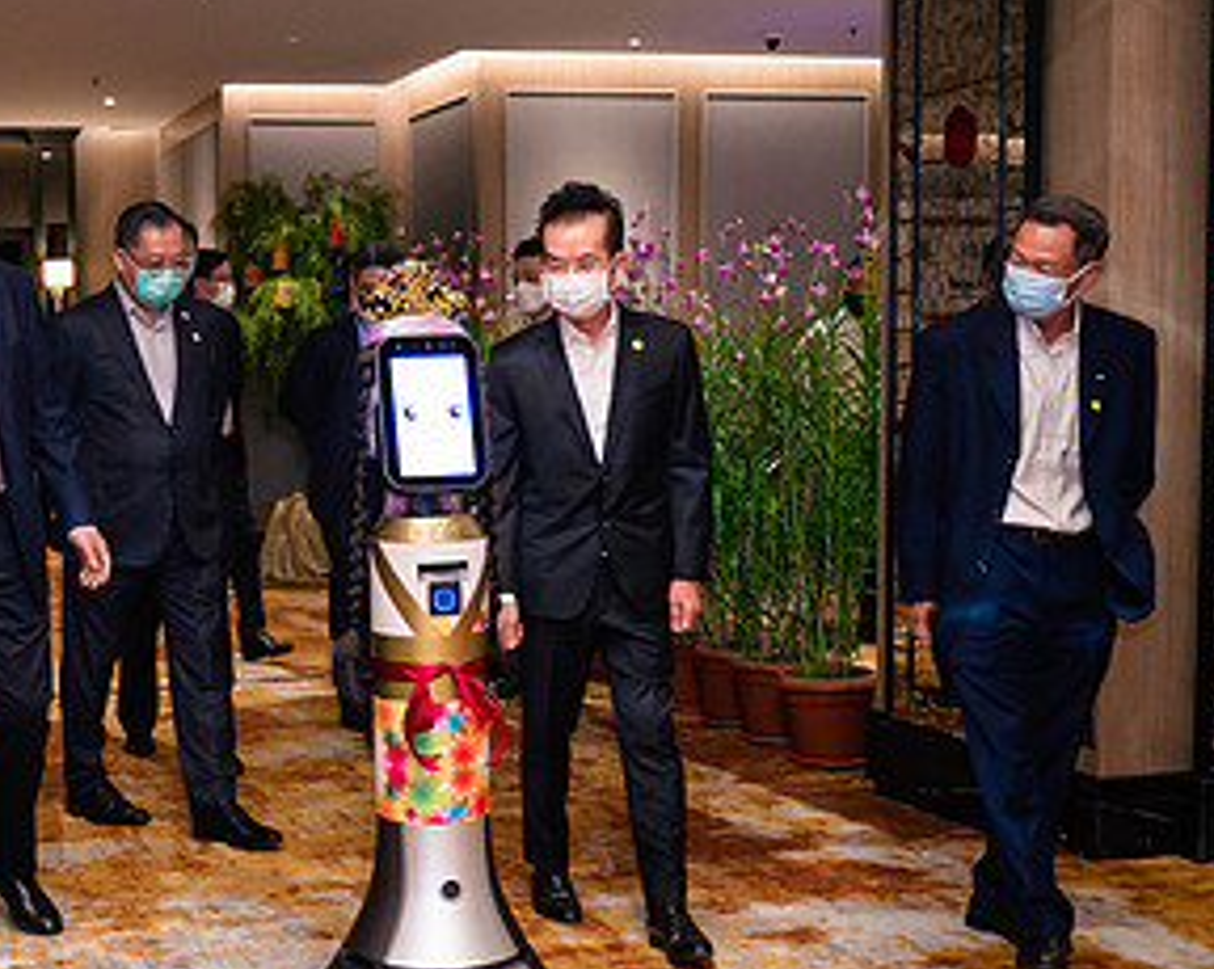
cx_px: 232
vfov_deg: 26.6
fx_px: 2047
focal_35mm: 57
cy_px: 520
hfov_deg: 32.1
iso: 800
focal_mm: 14
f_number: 1.7
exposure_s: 1/125
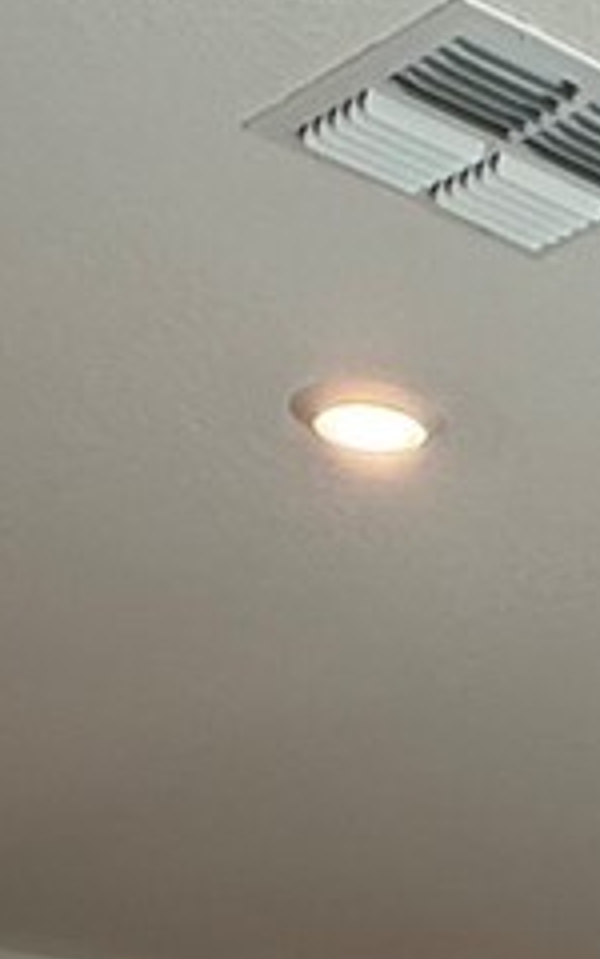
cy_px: 1922
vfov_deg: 16.2
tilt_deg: -9.3
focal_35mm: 99
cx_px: 1044
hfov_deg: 12.2
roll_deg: -0.3
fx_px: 2590
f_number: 2.2
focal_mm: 2.22
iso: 80
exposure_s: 1/120
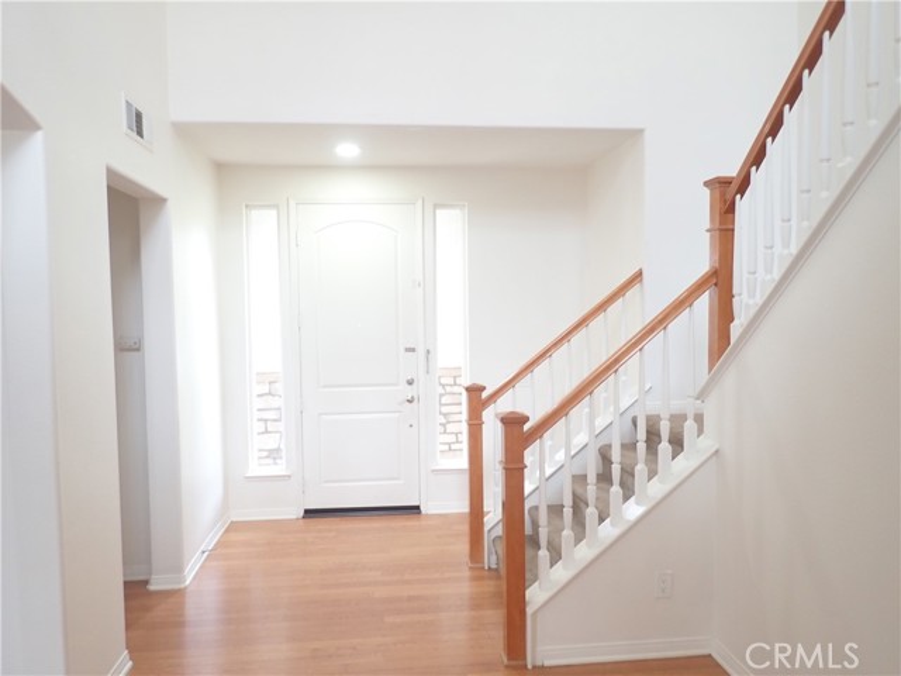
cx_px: 450
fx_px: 651
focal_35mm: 25
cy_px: 338
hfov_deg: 69.4
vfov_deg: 54.9
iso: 200
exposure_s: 1/30
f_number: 2
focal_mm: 4.5
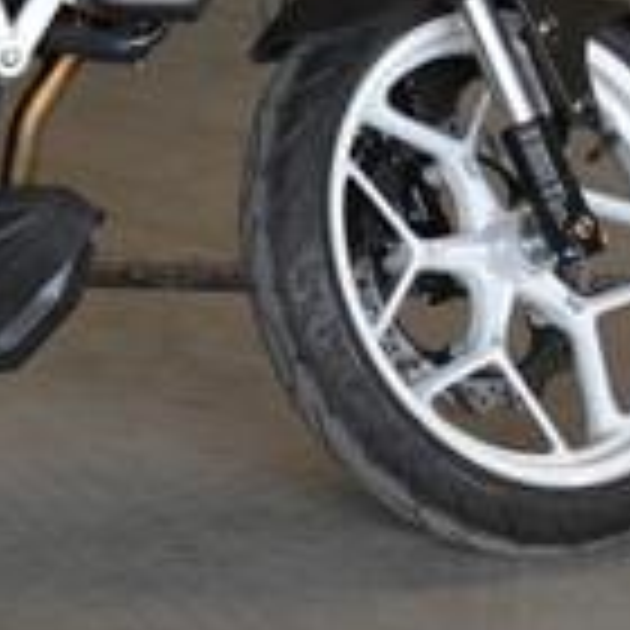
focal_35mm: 136
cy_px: -83
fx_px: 2800
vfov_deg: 12.6
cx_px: -272
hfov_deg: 12.3
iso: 400
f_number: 4
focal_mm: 24
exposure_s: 1/40
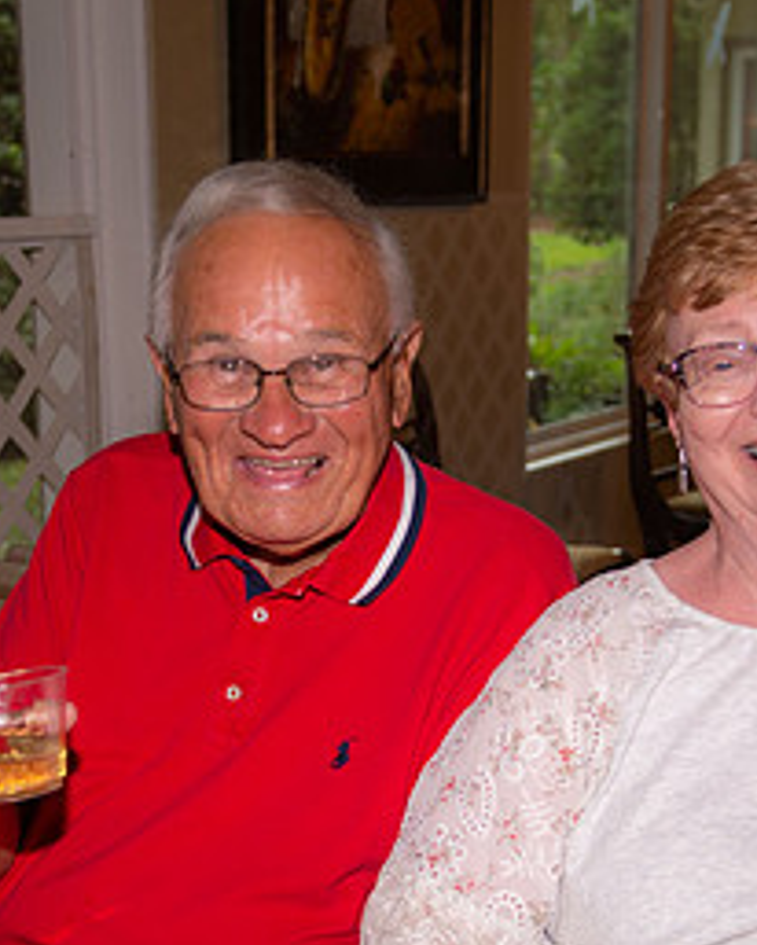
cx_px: 386
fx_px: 2014
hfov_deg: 21.3
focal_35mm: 72
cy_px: 662
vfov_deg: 26.2
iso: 64
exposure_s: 1/60
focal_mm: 34
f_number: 3.5
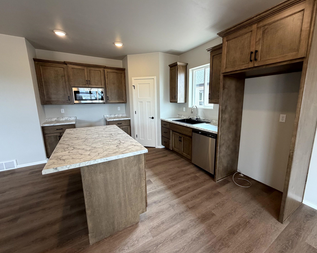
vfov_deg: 84.0
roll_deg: -0.3
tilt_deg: -10.4
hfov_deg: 96.6
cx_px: 172
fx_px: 141
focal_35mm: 15
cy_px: 123
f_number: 2.2
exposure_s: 1/120
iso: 200
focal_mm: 2.22
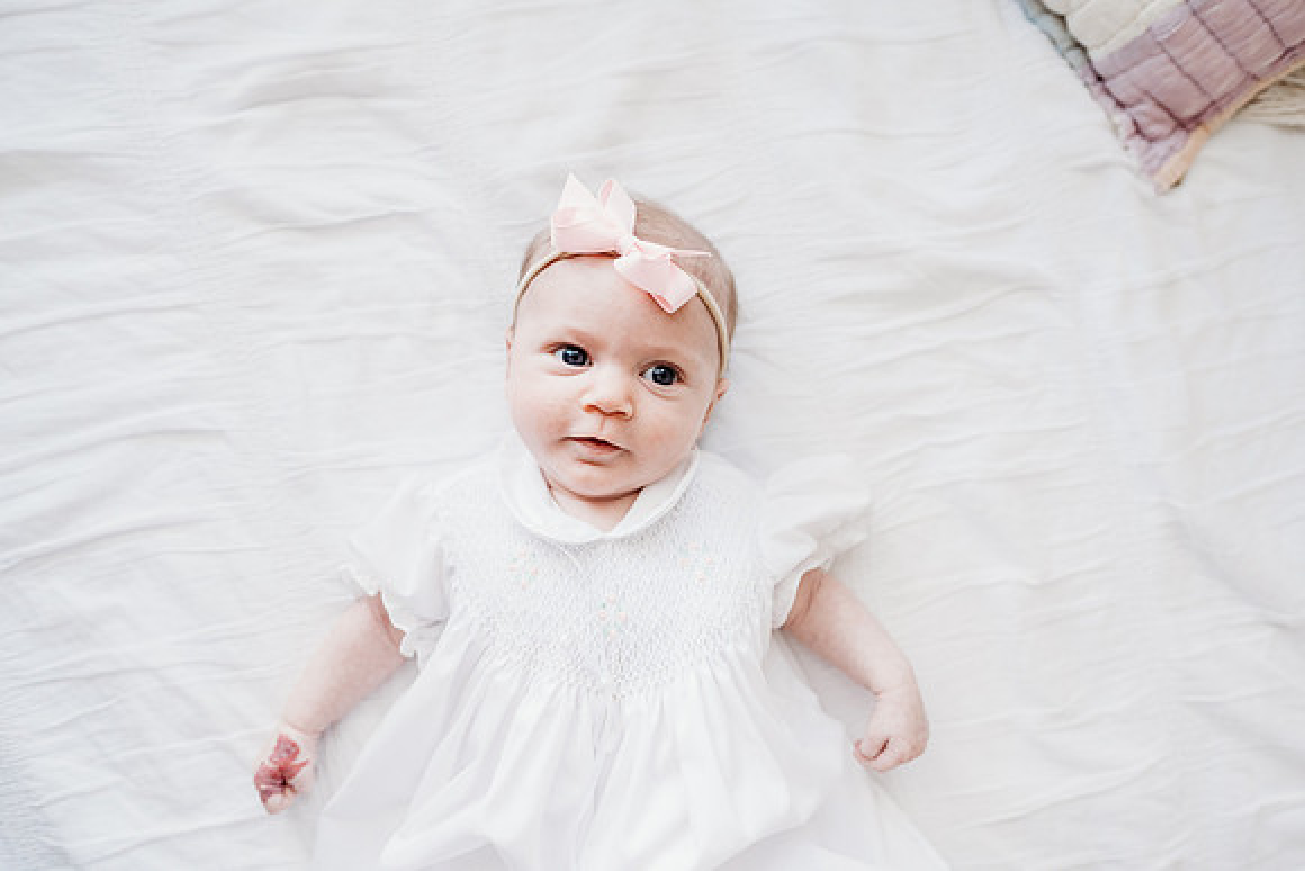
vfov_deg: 53.2
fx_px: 870
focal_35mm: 24
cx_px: 652
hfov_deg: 73.7
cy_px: 436
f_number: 2.8
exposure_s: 1/100
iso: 1000
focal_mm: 24
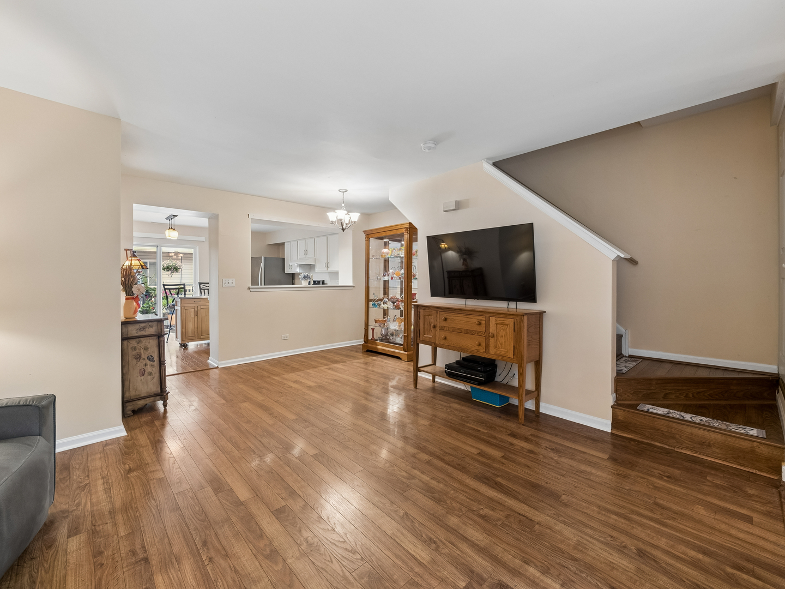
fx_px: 317
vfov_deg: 85.7
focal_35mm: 14
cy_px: 294
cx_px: 392
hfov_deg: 102.1
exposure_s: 1/3.33
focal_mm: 7
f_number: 8
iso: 400
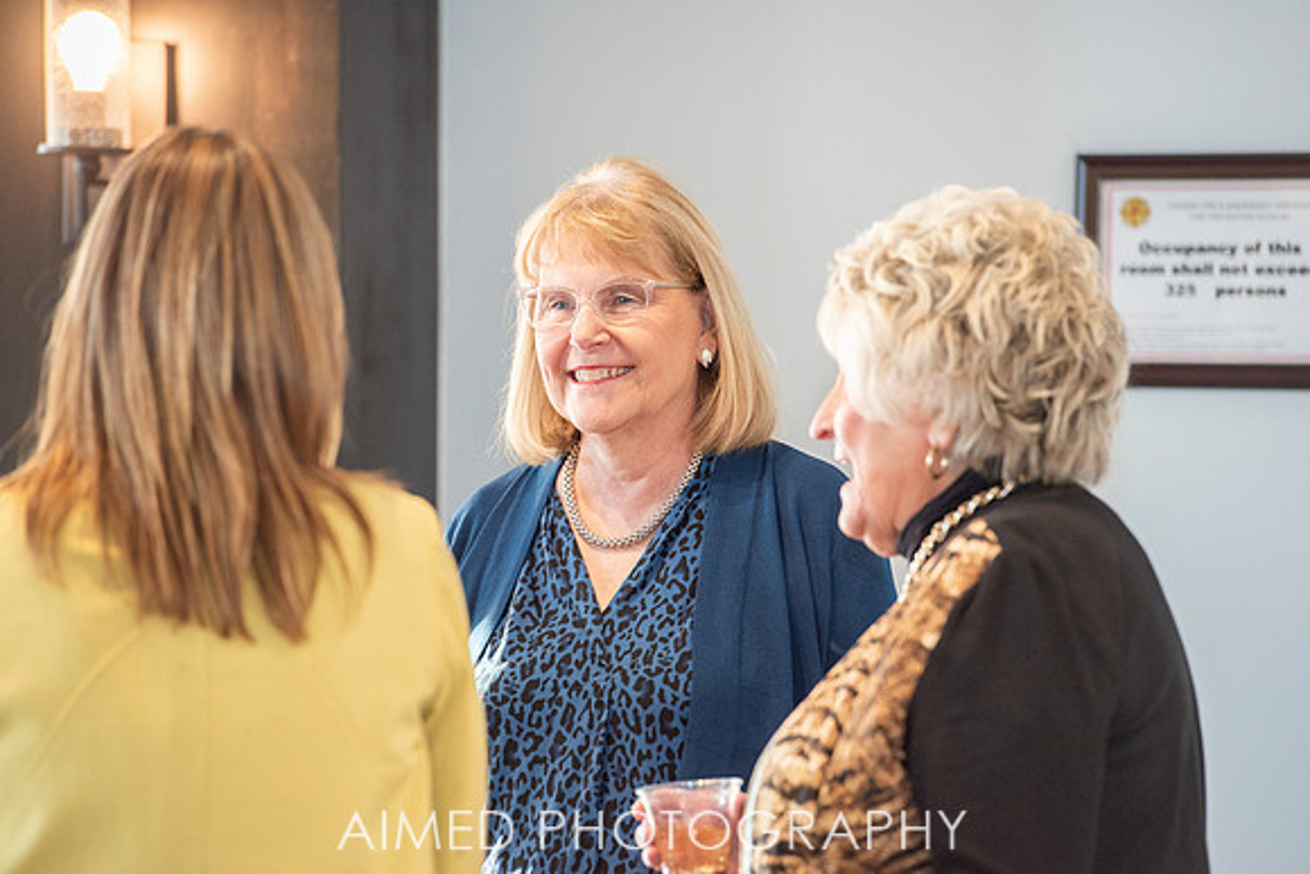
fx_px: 7279
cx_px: 655
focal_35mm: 200
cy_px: 437
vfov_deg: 6.9
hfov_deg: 10.3
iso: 640
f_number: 4.5
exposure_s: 1/200
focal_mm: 200
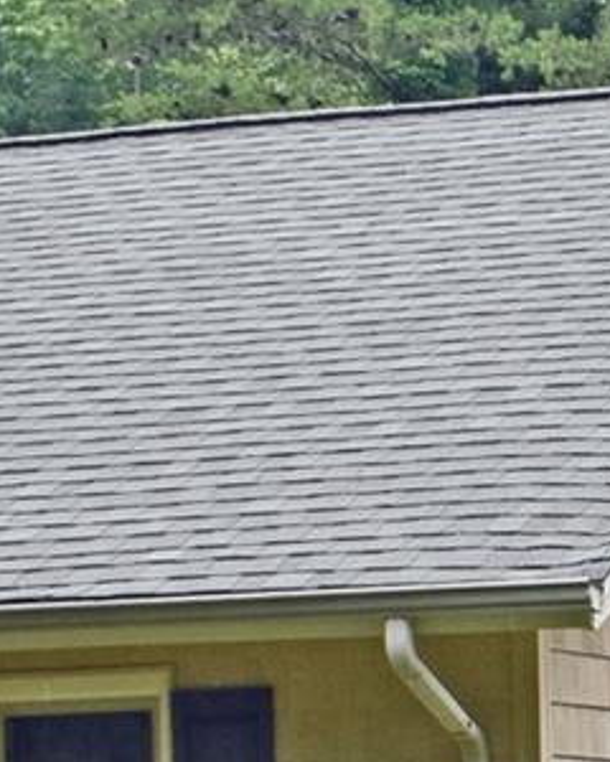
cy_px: 1060
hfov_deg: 8.5
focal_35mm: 173
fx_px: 3904
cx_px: 1212
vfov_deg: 10.8
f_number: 7.1
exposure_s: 1/200
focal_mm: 18
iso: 400
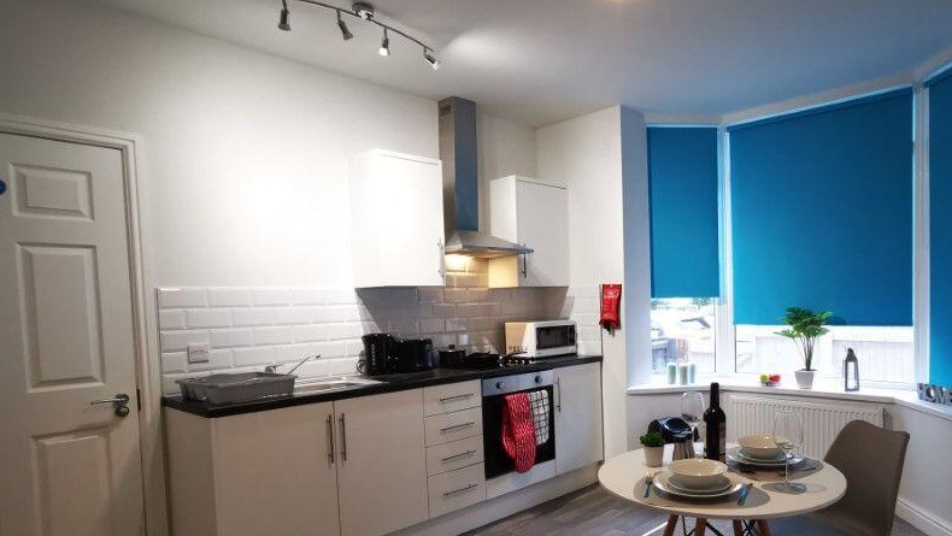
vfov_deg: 47.4
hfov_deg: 75.2
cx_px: 583
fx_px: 606
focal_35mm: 24
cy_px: 324
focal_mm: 2.26
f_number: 2.2
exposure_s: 1/33.3
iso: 250
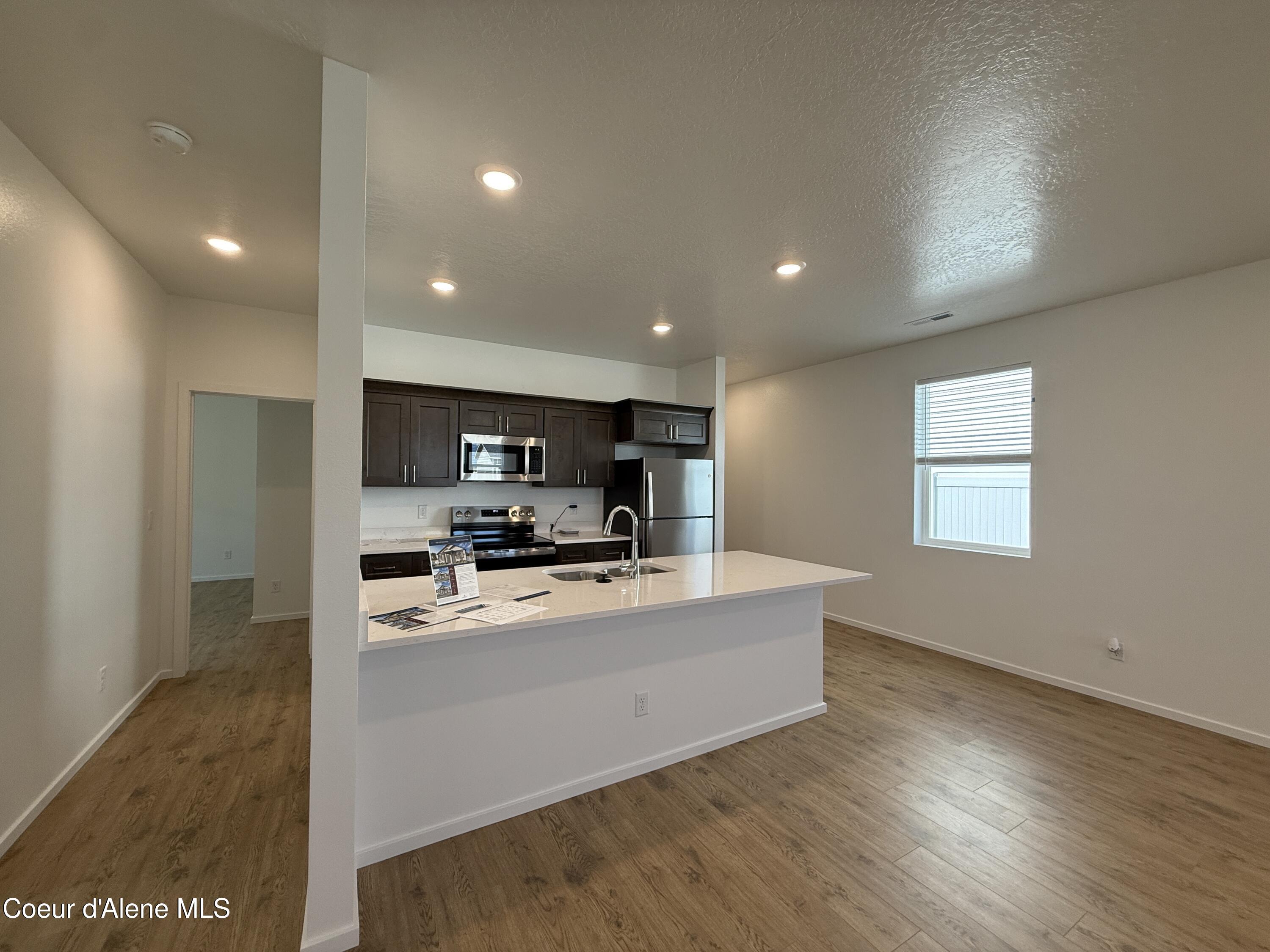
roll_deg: -0.9
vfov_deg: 85.7
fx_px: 514
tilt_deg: +1.0
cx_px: 635
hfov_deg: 102.1
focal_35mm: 14
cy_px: 476
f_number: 2.2
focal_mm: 2.22
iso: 100
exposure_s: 1/120
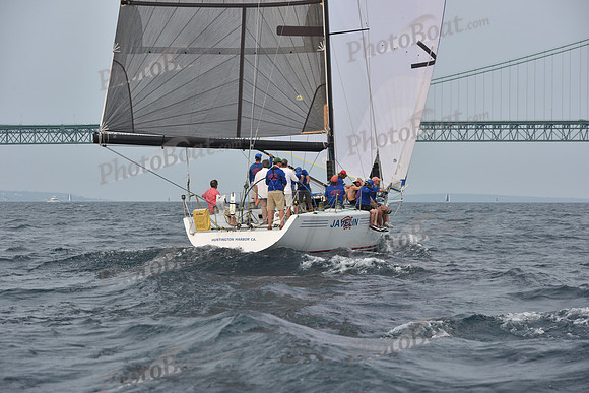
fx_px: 1800
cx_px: 294
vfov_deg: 12.5
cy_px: 196
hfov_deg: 18.6
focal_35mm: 110
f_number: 6.3
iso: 250
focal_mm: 110
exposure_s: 1/1000
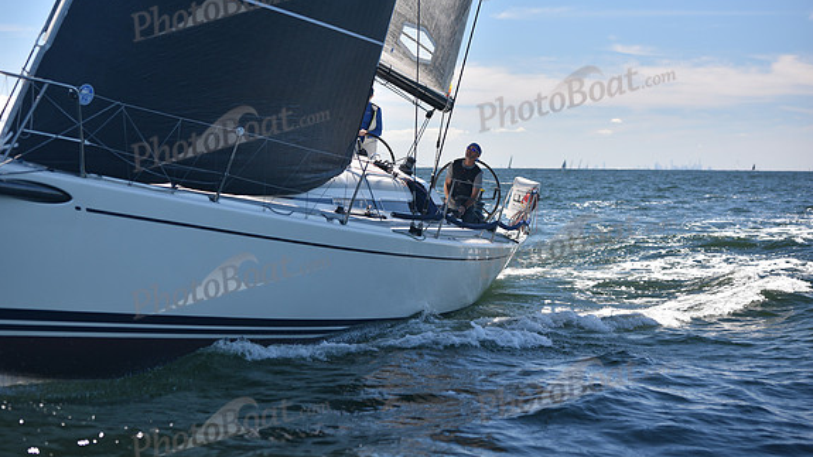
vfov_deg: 16.3
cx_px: 404
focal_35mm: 74
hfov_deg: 28.6
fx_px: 1595
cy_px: 189
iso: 200
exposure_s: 1/800
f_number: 3.5
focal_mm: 70
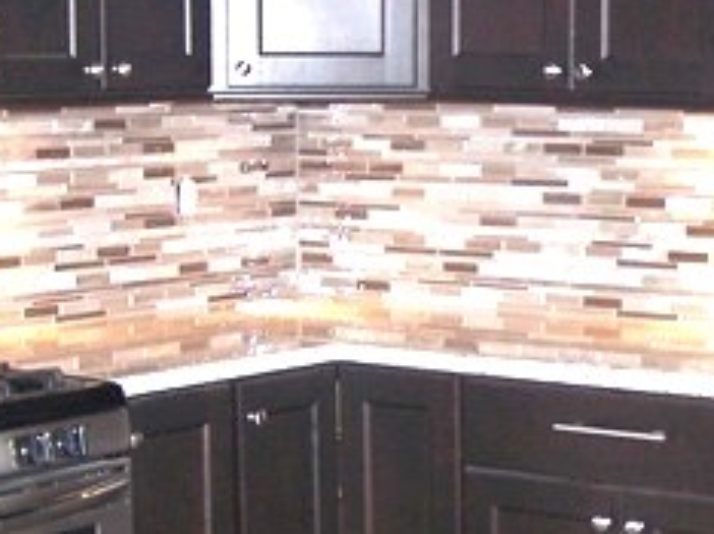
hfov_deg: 18.7
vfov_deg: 14.2
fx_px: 2143
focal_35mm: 104
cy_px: 351
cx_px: 595
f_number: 2.8
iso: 140
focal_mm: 6.3
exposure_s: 1/60
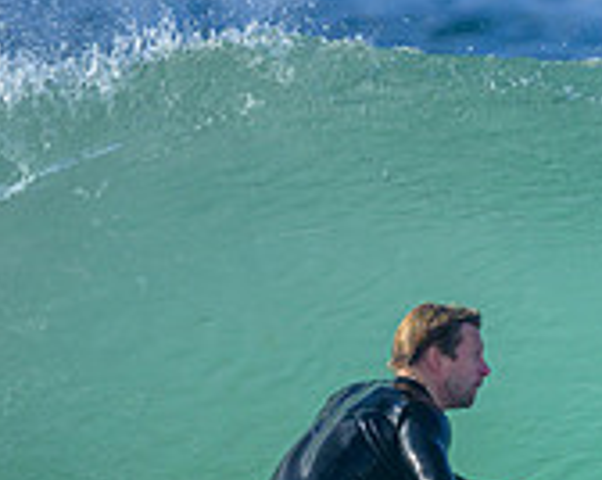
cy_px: 669
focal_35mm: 2663
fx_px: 47391
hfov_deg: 0.7
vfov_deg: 0.6
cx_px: 716
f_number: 6.3
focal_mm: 800
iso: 360
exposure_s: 1/2000
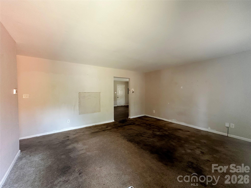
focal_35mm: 14
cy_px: 94
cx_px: 126
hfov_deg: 102.1
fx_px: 102
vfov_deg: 85.7
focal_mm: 2.22
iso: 250
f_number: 2.2
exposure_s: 1/78
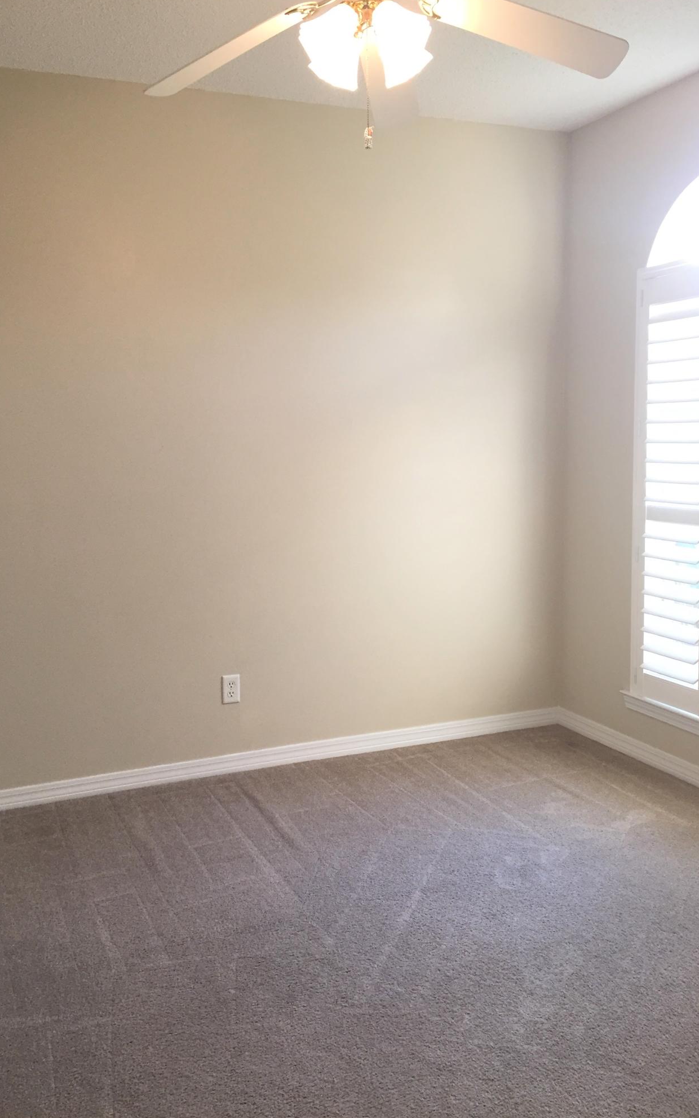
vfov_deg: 61.2
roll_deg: +0.3
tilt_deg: -6.5
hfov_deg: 40.6
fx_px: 945
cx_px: 320
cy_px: 556
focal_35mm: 31
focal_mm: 4.15
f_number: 2.2
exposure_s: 1/30
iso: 50
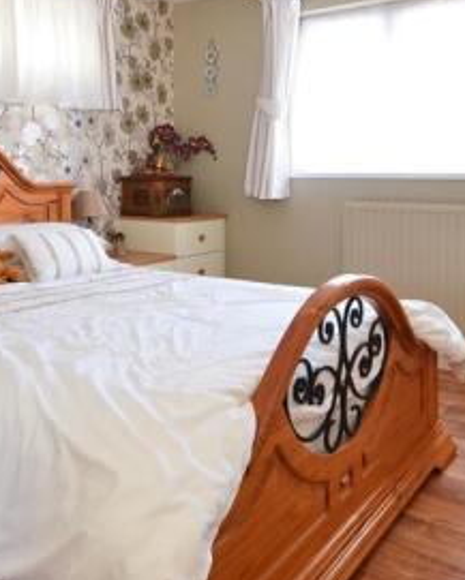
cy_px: 165
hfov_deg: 43.3
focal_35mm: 34
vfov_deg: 51.2
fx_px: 585
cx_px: 208
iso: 250
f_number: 9
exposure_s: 1/2.5
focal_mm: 10
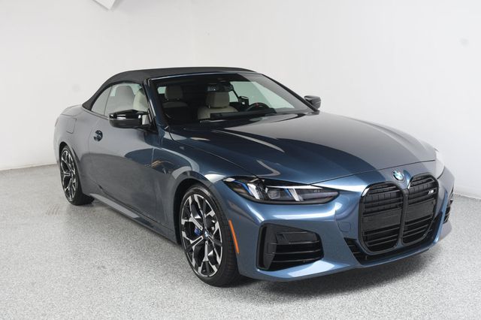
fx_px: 534
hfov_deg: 48.5
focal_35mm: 40
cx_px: 240
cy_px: 160
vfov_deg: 33.4
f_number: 7.1
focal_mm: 27
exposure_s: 1/160
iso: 100
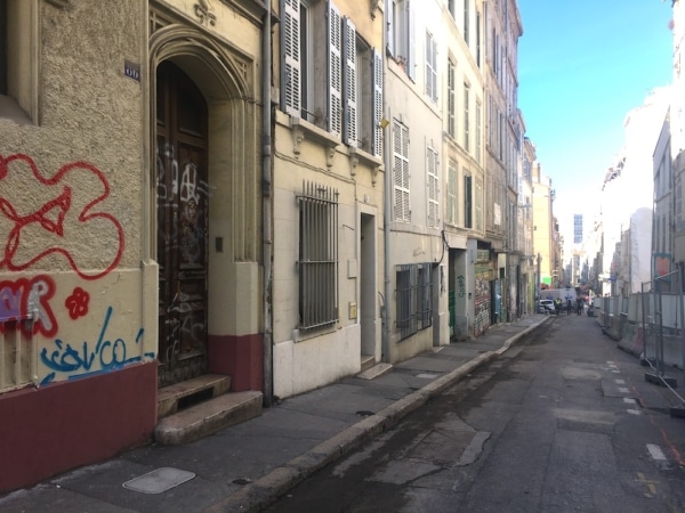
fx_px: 574
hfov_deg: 61.7
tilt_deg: +0.7
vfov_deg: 48.2
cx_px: 342
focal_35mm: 29
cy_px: 256
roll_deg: +0.4
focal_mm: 4.15
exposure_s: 1/582
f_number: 2.2
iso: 25
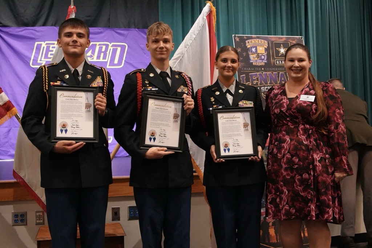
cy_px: 124
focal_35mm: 42
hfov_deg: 46.4
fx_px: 434
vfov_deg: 31.9
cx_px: 186
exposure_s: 1/160
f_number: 4
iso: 6400
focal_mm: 28
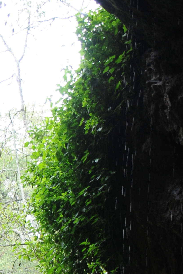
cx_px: -104
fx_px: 1897
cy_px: 282
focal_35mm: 249
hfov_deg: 5.5
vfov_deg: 8.2
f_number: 5.3
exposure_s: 1/80
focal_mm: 48
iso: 400
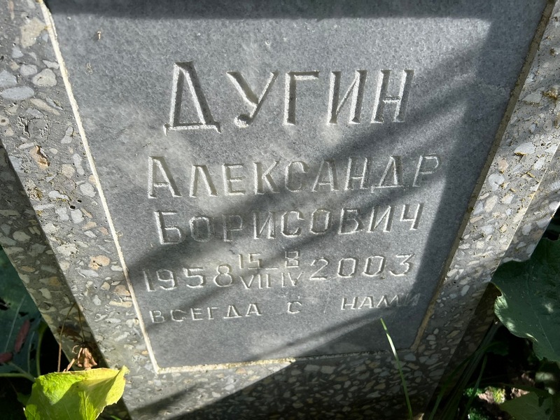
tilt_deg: -30.3
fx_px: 421
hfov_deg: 67.3
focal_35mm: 26
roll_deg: +0.3
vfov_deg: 53.1
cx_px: 280
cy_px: 210
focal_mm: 5.7
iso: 50
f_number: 1.5
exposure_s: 1/1724
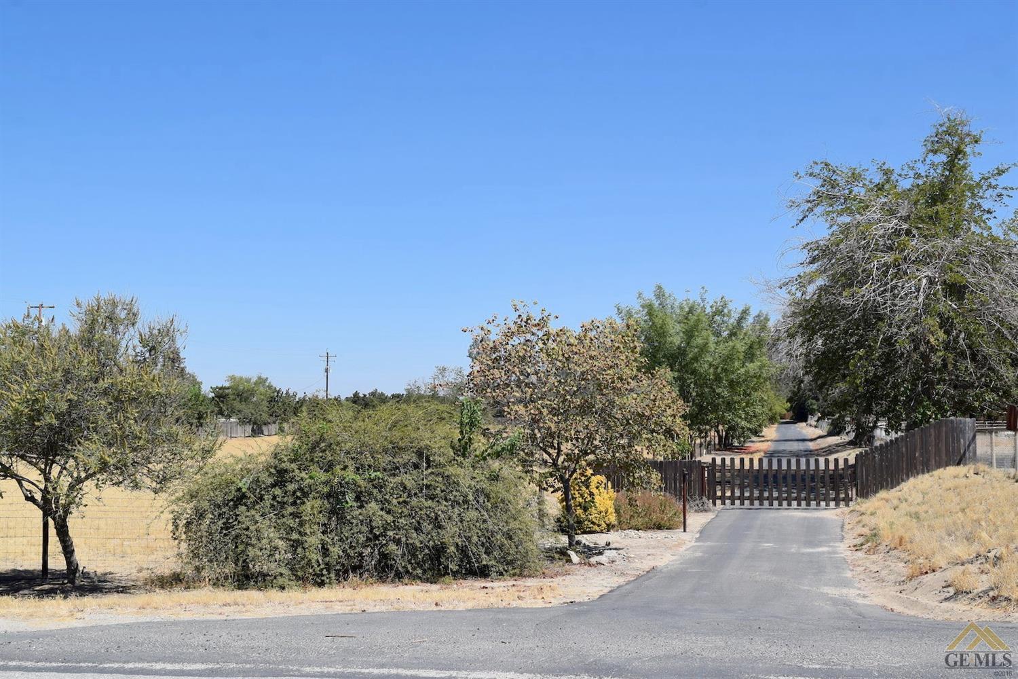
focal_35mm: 40
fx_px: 1145
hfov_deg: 47.9
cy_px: 340
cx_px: 509
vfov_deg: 33.0
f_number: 10
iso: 200
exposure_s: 1/400
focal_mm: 27
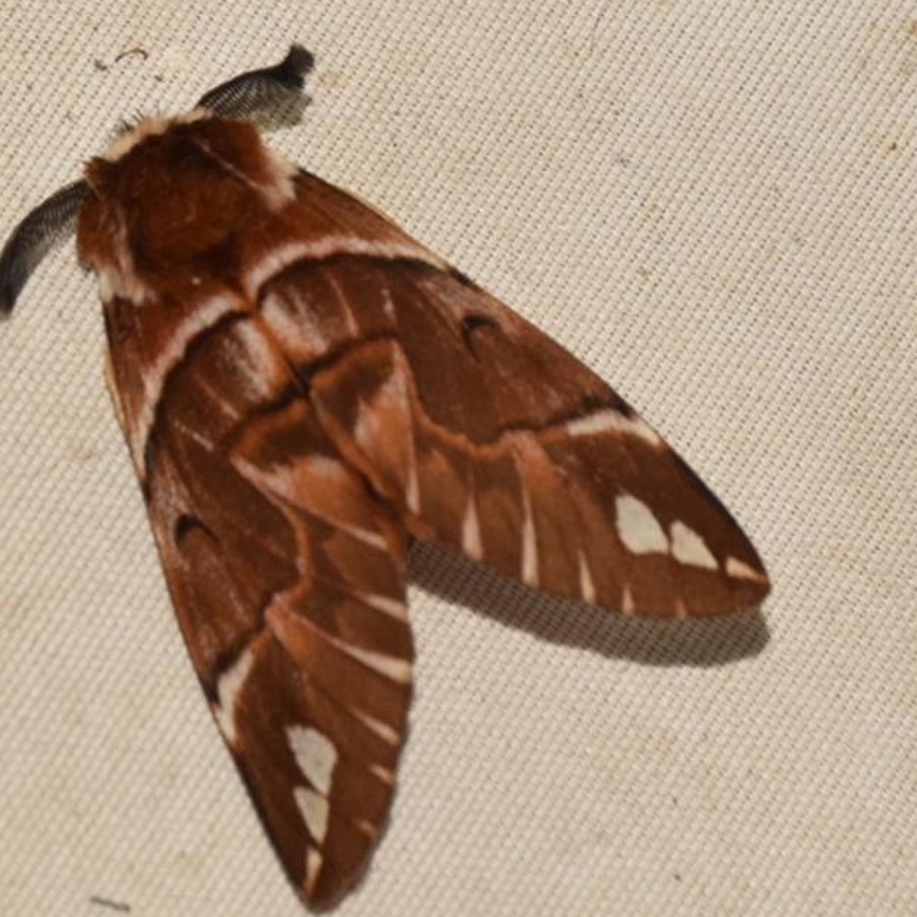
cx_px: 345
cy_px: 452
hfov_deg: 6.4
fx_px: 8242
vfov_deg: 6.4
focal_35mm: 275
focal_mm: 140
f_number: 14
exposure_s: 1/160
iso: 500
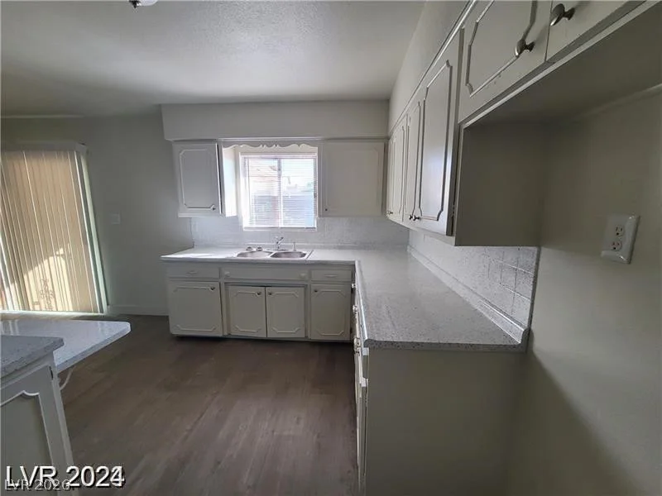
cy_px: 248
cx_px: 331
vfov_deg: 89.9
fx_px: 249
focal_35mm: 13
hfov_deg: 106.2
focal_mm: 2.2
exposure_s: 1/120
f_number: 2.2
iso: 125
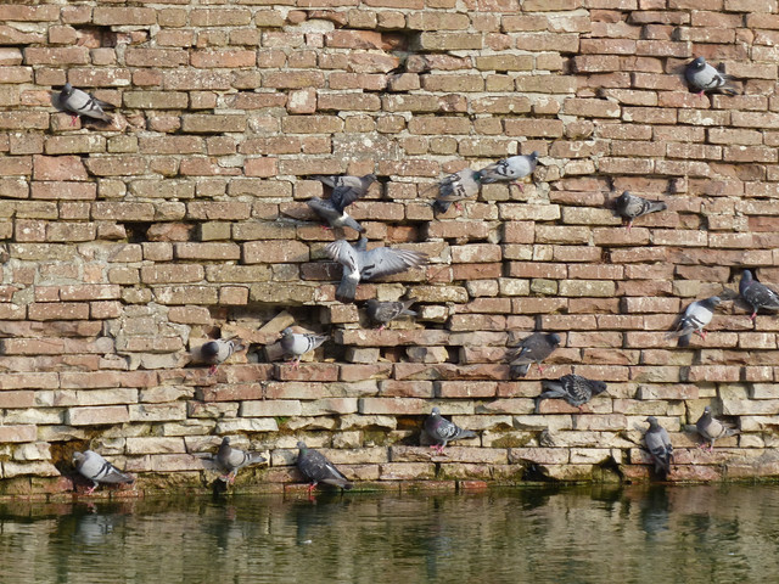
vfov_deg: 6.8
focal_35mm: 217
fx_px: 4883
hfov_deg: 9.1
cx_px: 390
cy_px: 292
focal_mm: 39.1
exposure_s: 1/250
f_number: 4
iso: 100
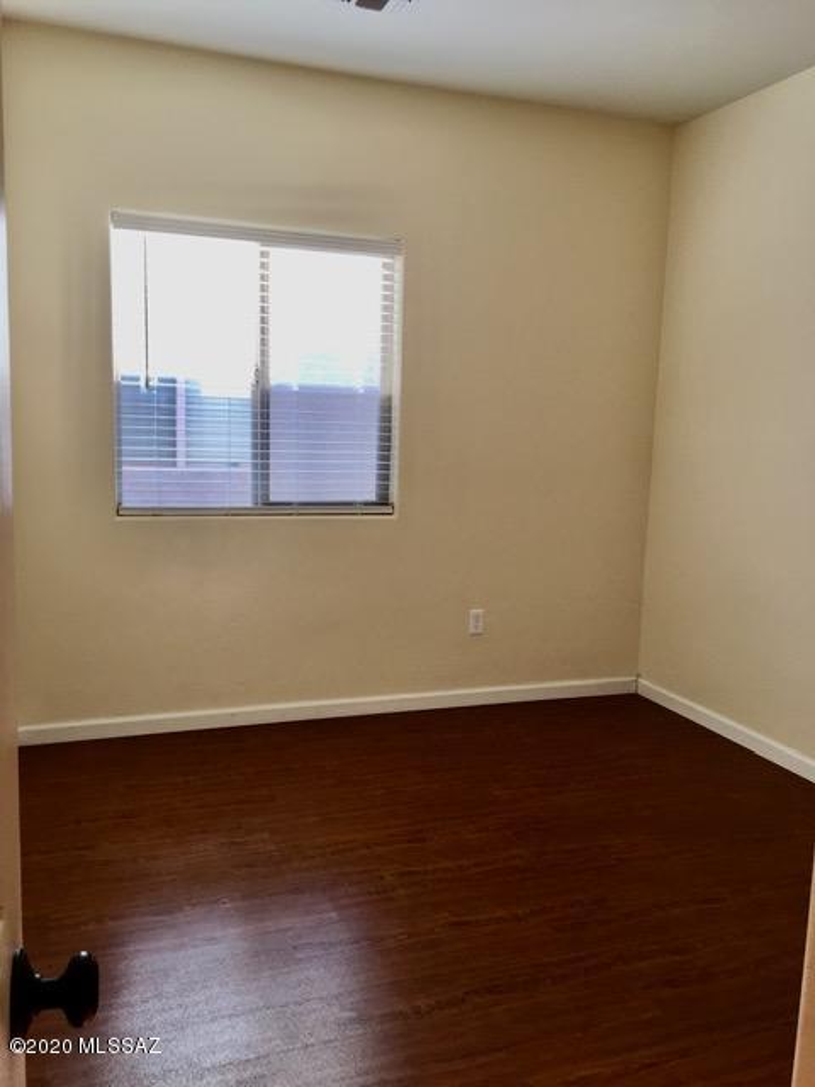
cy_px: 544
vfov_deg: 61.7
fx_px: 910
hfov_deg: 48.2
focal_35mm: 29
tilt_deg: -8.8
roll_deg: -3.0
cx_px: 408
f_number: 2.2
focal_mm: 4.15
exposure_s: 1/120
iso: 40
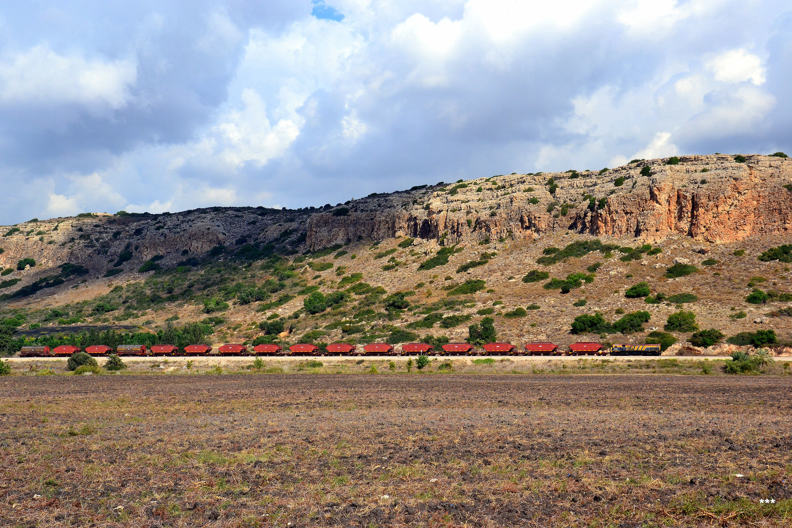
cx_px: 396
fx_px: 1254
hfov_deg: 35.1
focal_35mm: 57
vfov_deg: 23.8
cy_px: 264
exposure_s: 1/500
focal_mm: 38
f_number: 11
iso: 360
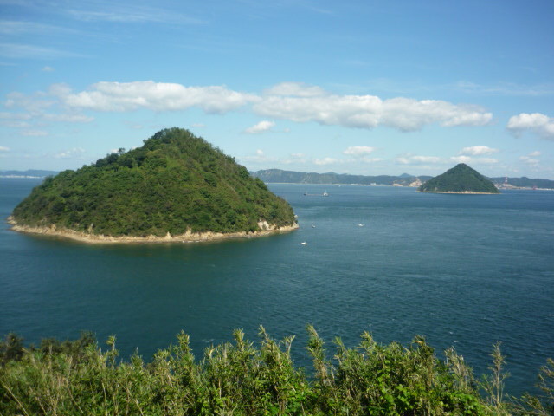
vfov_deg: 42.9
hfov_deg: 55.4
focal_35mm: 33
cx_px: 277
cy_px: 208
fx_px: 528
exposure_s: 1/200
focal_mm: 5.5
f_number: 8
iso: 100
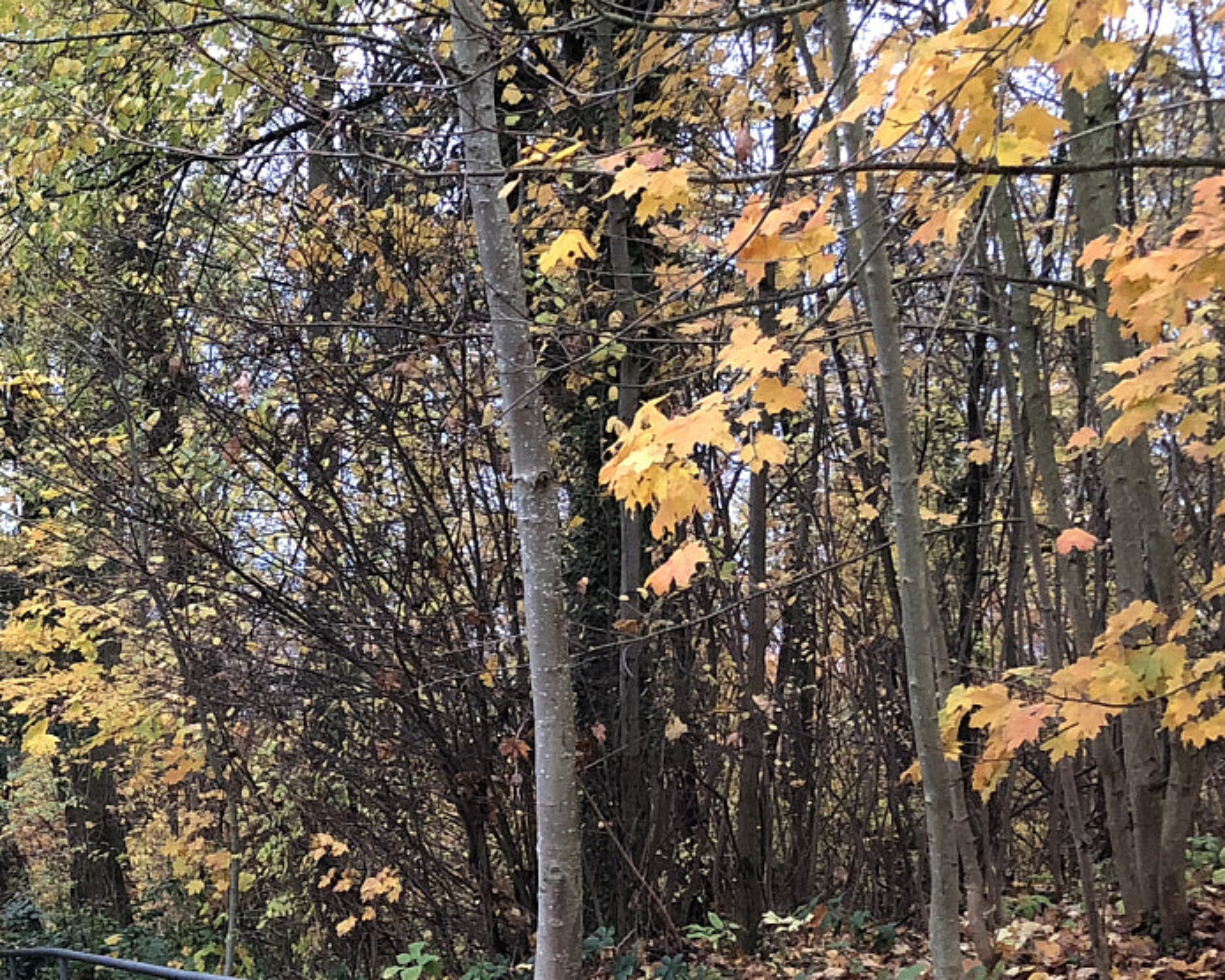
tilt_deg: -1.2
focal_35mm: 63
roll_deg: -0.7
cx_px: -175
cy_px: 609
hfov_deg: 27.1
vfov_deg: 24.1
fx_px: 2284
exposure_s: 1/17
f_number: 1.8
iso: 100
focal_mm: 3.99
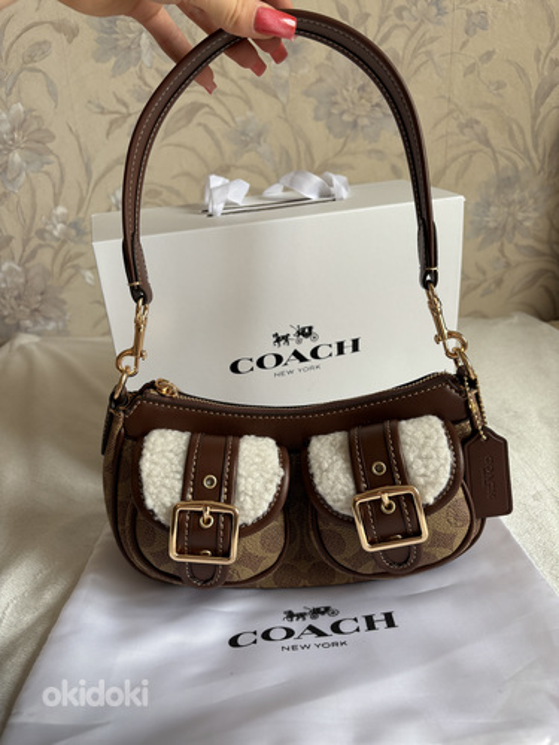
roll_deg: +2.2
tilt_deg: -21.5
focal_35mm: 26
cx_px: 280
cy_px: 372
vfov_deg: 67.3
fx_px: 560
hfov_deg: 53.1
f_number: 1.6
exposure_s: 1/121
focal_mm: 5.96
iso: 64
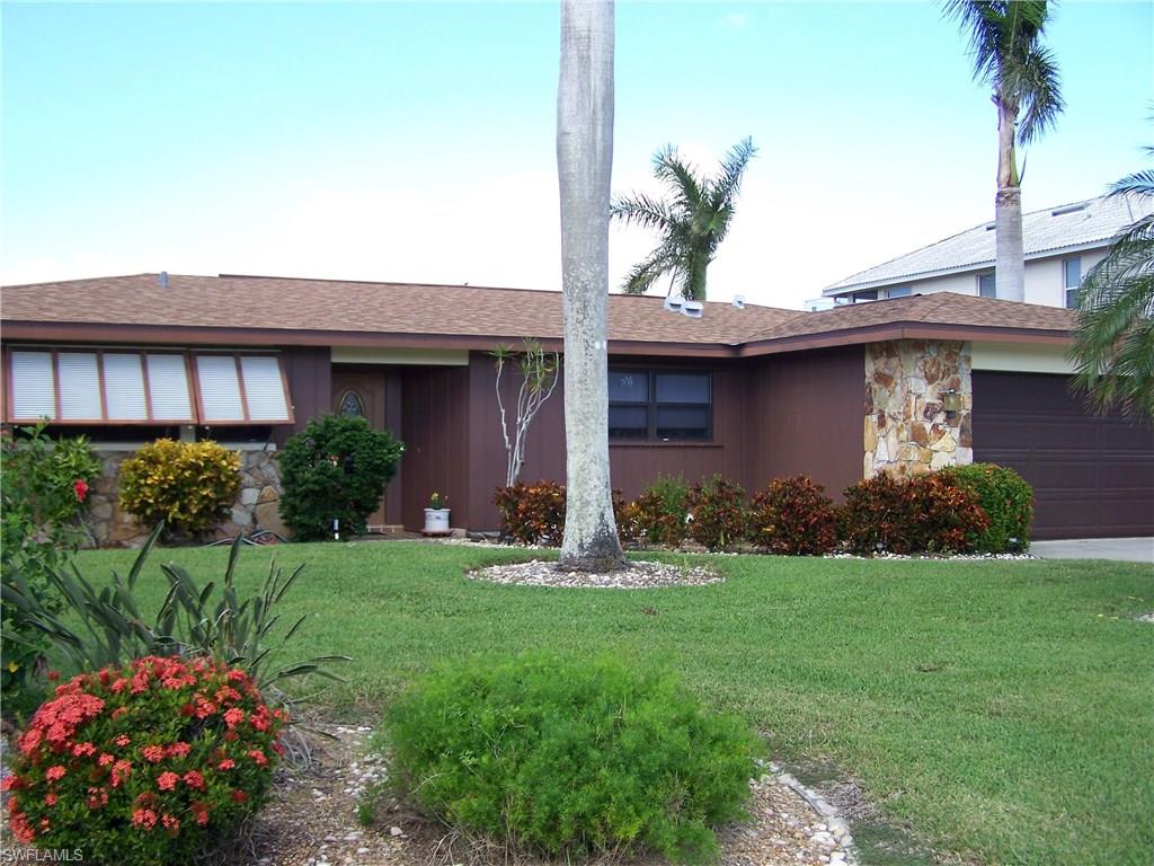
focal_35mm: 38
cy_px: 433
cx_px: 577
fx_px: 1267
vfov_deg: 37.7
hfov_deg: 49.0
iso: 64
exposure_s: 1/250
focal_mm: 6.3
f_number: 2.8
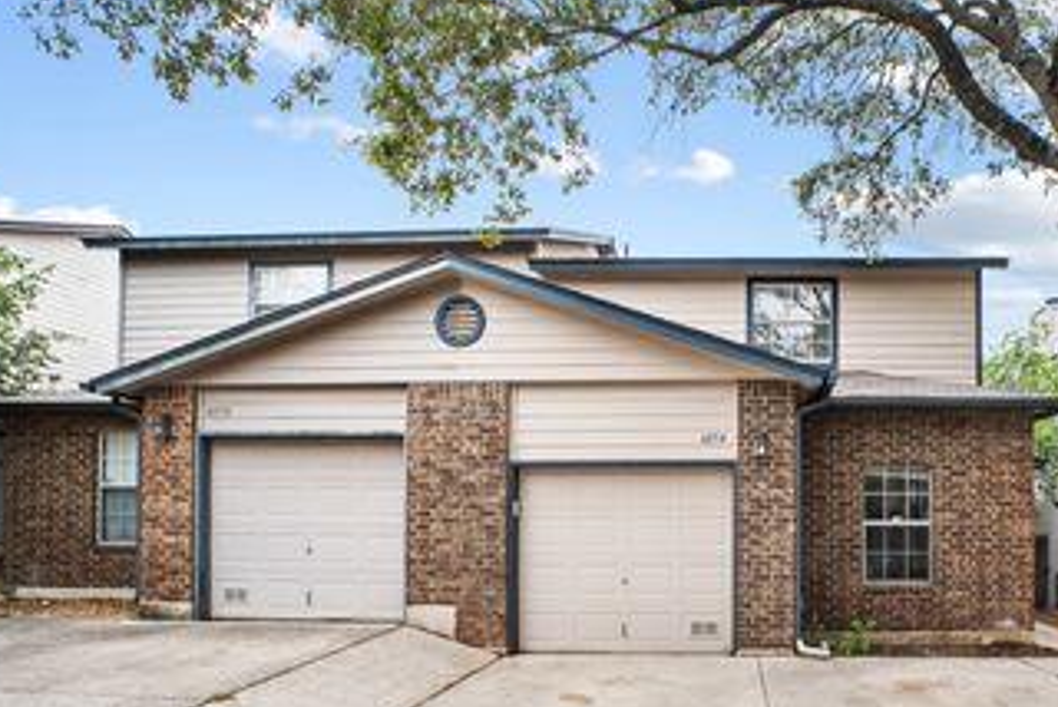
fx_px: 758
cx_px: 724
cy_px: 505
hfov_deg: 67.4
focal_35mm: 26
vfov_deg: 48.6
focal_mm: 11
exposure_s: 1/1250
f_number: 7.1
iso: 800
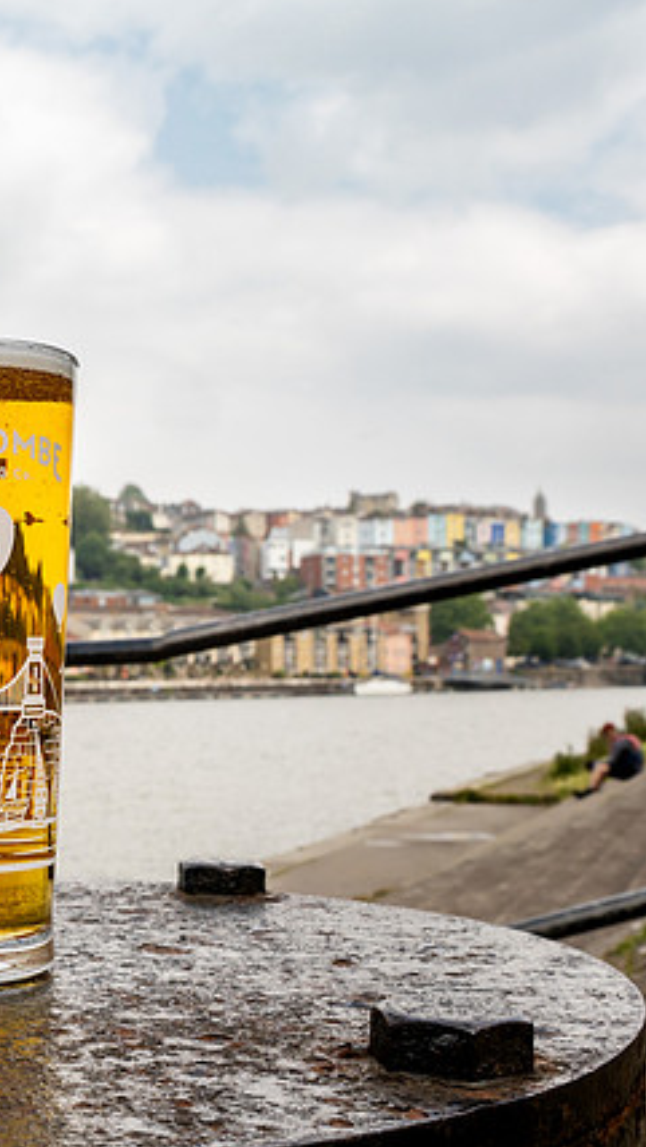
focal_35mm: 59
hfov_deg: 19.4
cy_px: 692
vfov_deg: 35.3
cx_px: -86
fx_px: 1795
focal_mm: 16
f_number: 9
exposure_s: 1/160
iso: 100
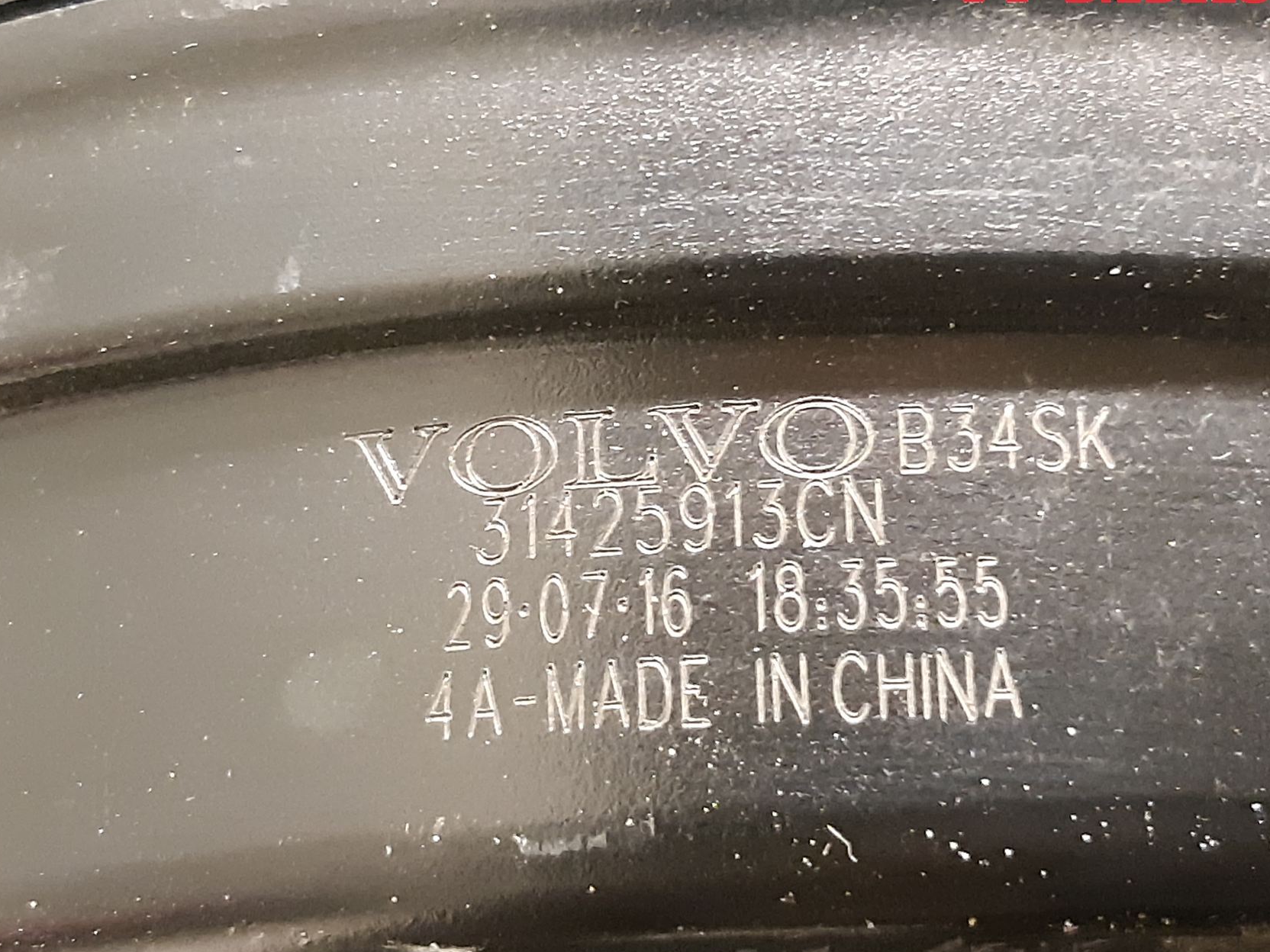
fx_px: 1174
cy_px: 459
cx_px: 650
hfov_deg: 56.8
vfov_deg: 44.2
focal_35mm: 32
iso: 640
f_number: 1.7
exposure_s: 1/17
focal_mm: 3.93
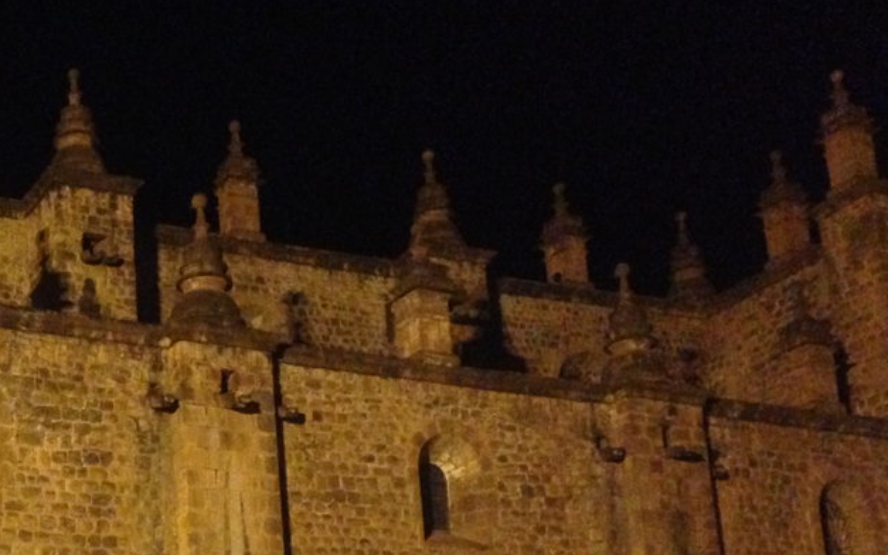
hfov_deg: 29.1
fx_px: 1622
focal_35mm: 67
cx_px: 50
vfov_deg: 18.7
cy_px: 595
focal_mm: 4.12
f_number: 2.4
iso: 800
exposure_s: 1/15
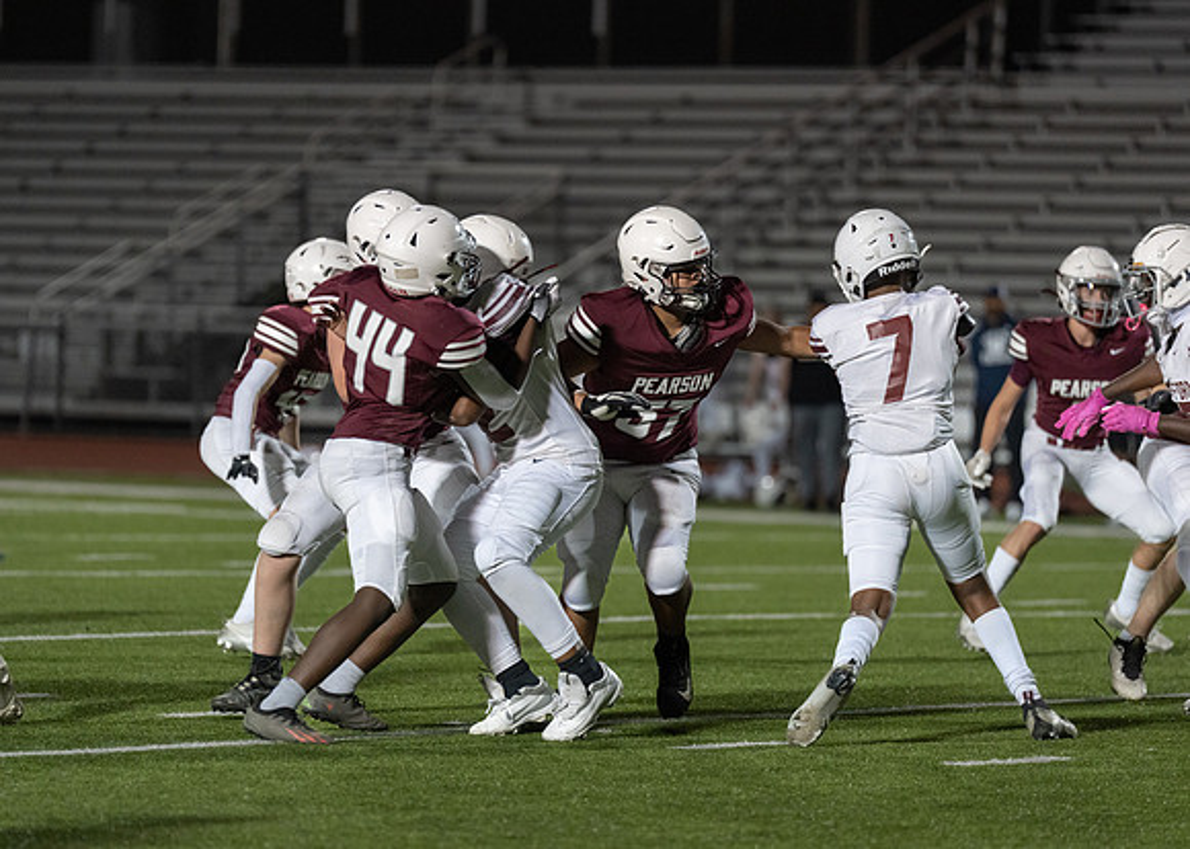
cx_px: 561
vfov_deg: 6.0
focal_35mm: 238
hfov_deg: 8.5
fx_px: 8045
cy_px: 437
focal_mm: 200
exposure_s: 1/1000
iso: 1600
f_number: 2.8
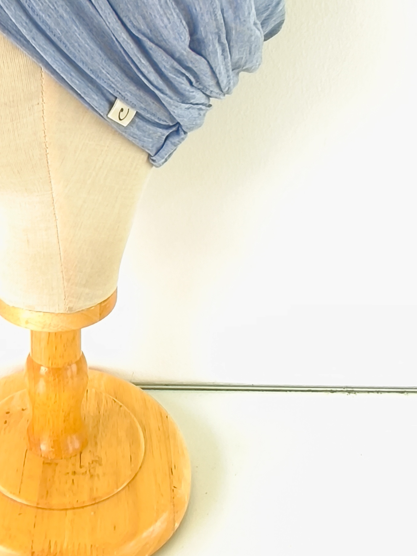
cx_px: 53
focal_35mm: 41
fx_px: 658
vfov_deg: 44.6
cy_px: 155
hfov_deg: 33.5
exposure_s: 1/50
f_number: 2.2
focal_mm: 1.65
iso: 50
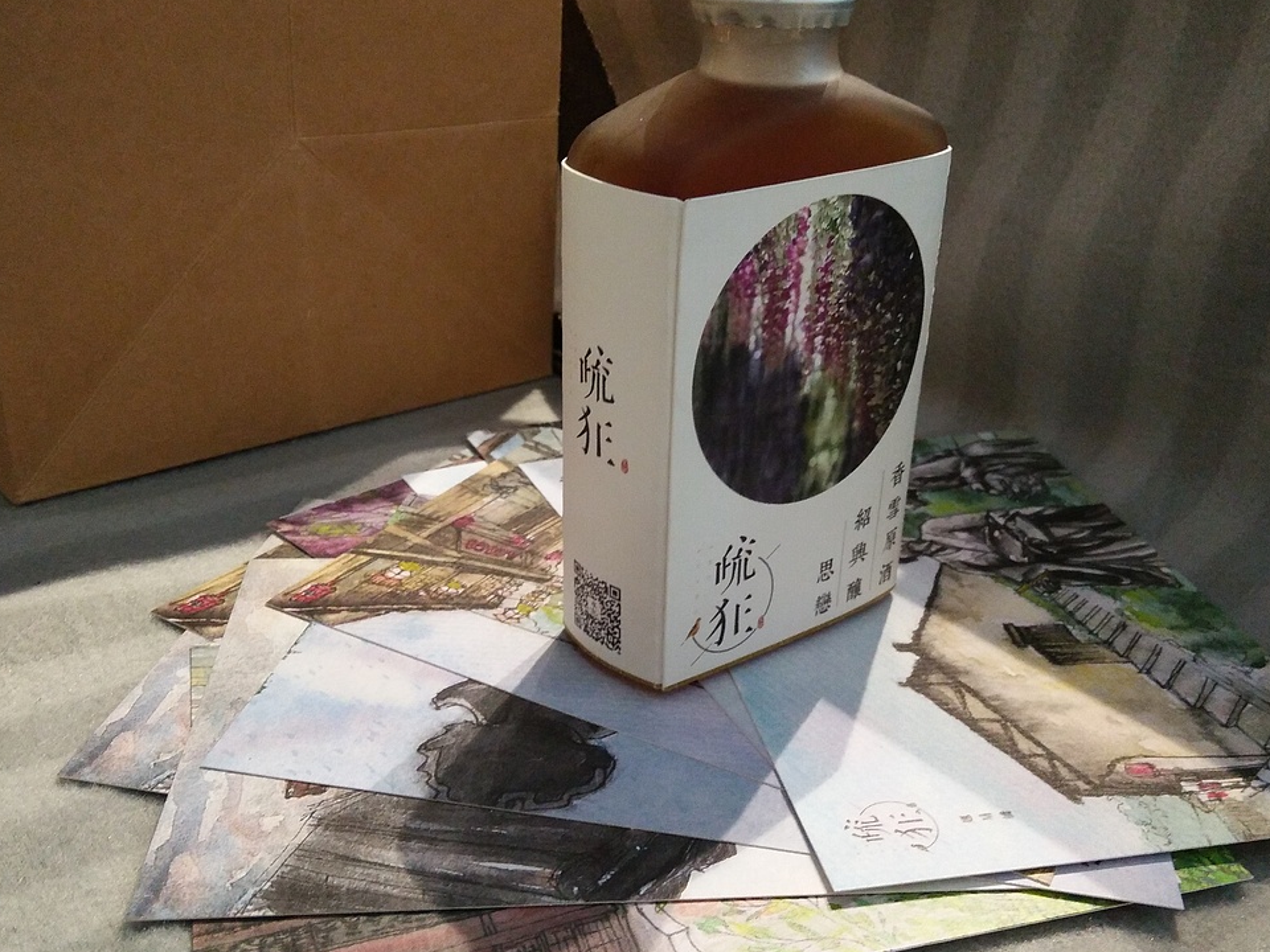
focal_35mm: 28
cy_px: 498
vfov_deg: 49.7
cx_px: 652
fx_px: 1027
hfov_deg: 63.4
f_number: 2.2
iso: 291
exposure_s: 1/33.3
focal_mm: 3.66
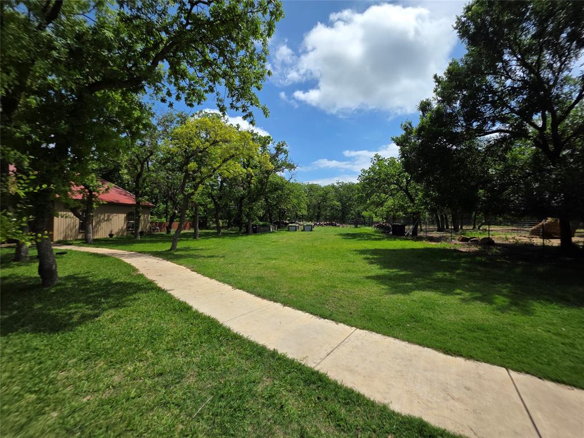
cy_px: 219
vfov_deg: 89.9
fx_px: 219
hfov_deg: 106.2
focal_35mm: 13
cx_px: 292
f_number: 1.9
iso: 40
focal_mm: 2.2
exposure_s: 1/2679
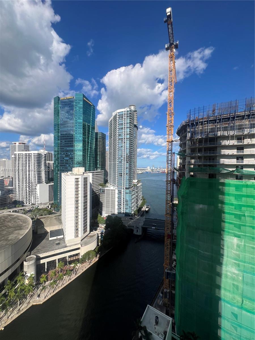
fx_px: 128
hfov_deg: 89.9
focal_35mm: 13
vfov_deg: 106.2
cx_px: 128
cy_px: 170
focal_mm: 1.57
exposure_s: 1/2538
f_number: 1.8
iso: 32
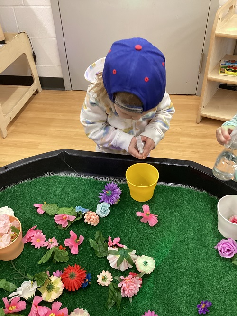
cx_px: 118
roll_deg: +2.9
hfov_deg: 45.5
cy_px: 158
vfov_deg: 58.3
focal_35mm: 31
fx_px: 283
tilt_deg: -41.5
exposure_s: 1/40
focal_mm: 3.3
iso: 250
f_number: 2.4
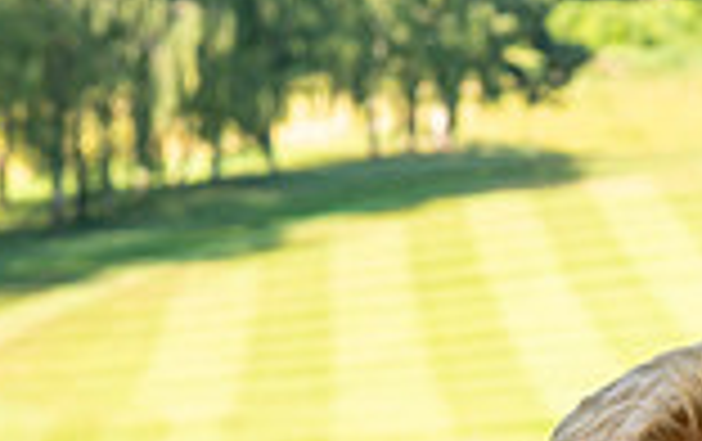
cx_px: 518
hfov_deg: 7.6
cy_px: 808
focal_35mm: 276
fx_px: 5288
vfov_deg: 4.7
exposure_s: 1/200
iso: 200
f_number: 9
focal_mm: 73
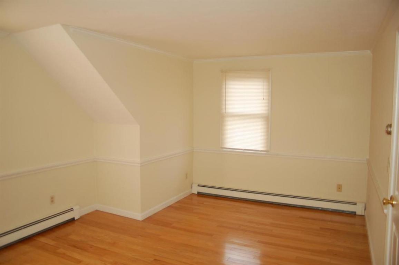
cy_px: 132
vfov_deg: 47.8
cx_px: 200
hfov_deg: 67.4
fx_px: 299
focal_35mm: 27
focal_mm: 18
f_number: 3.5
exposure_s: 1/60
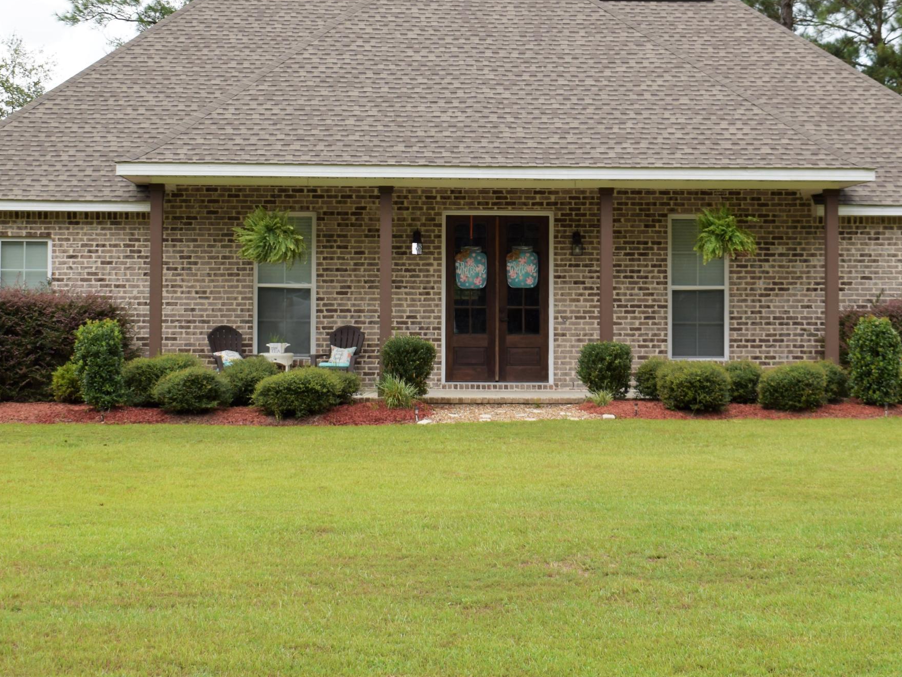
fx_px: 2059
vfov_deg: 18.6
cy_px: 177
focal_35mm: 79
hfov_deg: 24.7
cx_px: 458
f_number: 8
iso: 100
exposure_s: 1/200
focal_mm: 32
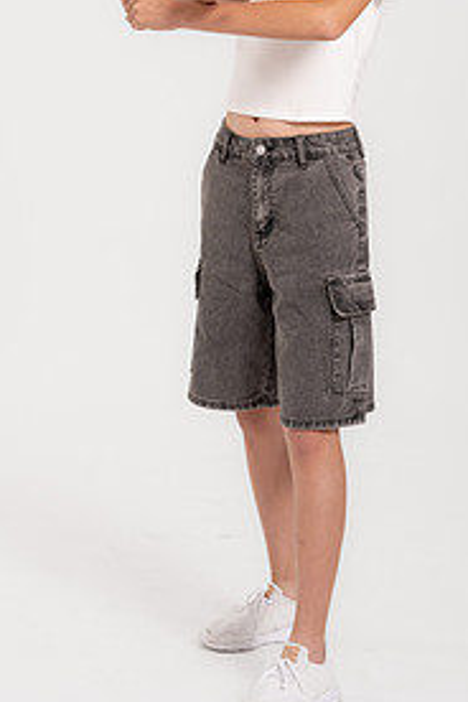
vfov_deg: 20.7
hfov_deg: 14.0
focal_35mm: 98
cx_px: 257
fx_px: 1911
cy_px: 203
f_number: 10
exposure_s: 1/160
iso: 400
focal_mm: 60
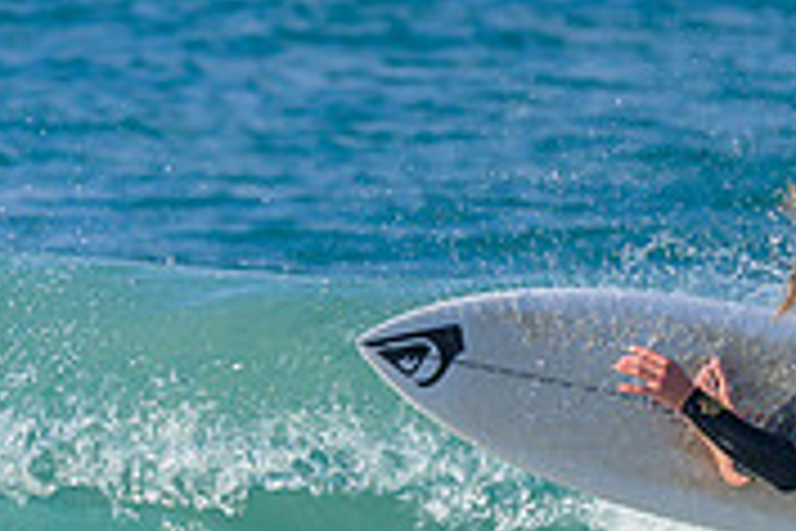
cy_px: 495
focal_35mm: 3593
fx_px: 79439
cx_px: 408
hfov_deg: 0.6
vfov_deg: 0.4
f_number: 6.3
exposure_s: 1/2000
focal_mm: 800
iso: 250
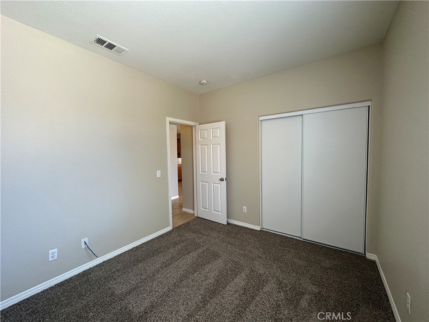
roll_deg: +1.4
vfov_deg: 85.7
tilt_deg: -2.8
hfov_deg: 102.1
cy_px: 161
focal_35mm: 14
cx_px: 214
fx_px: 174
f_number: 2.2
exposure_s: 1/99
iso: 125
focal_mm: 2.22
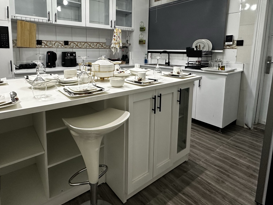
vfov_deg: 62.1
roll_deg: +0.0
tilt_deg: -7.1
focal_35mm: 21
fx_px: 166
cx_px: 113
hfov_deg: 78.3
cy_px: 71
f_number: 2.2
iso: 250
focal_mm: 2.22
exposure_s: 1/100
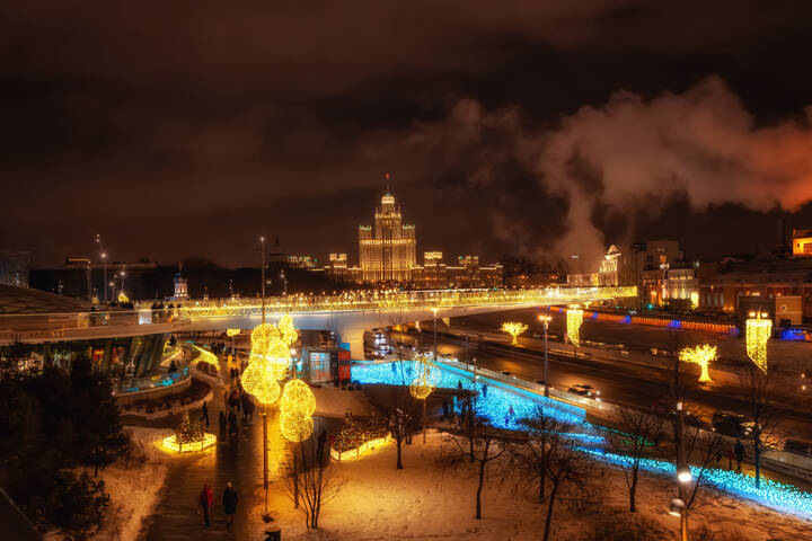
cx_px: 406
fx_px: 699
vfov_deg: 42.3
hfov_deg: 60.3
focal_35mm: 31
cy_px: 270
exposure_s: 1/25
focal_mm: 21
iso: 2000
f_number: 7.1
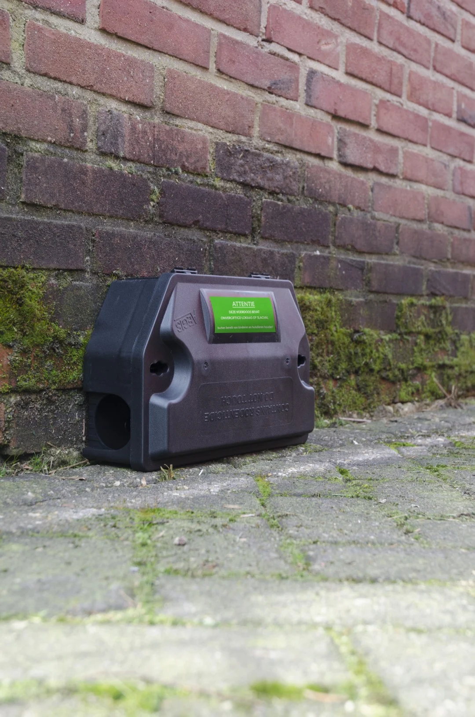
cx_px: 238
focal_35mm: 57
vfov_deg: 35.1
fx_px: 1133
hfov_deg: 23.7
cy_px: 358
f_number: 5.6
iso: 250
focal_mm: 38
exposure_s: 1/125
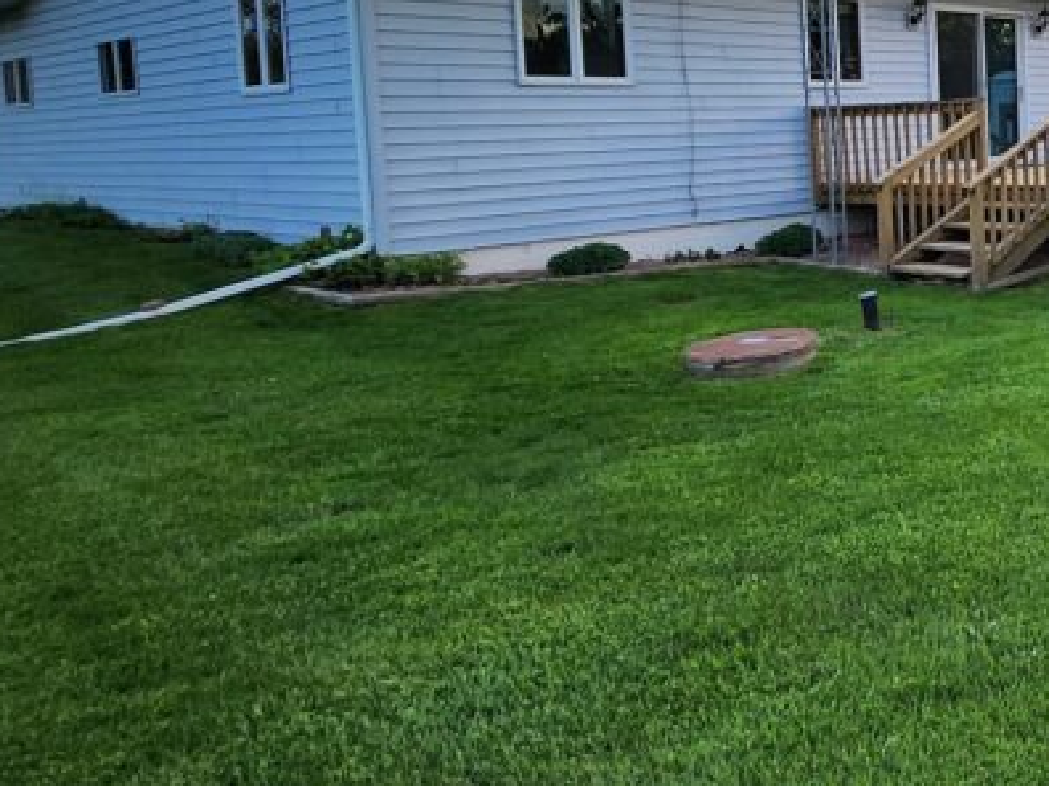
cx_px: 1215
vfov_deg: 39.6
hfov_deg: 40.0
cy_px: 201
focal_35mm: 35
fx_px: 1061
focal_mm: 1.7
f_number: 2.2
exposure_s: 1/191
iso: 32
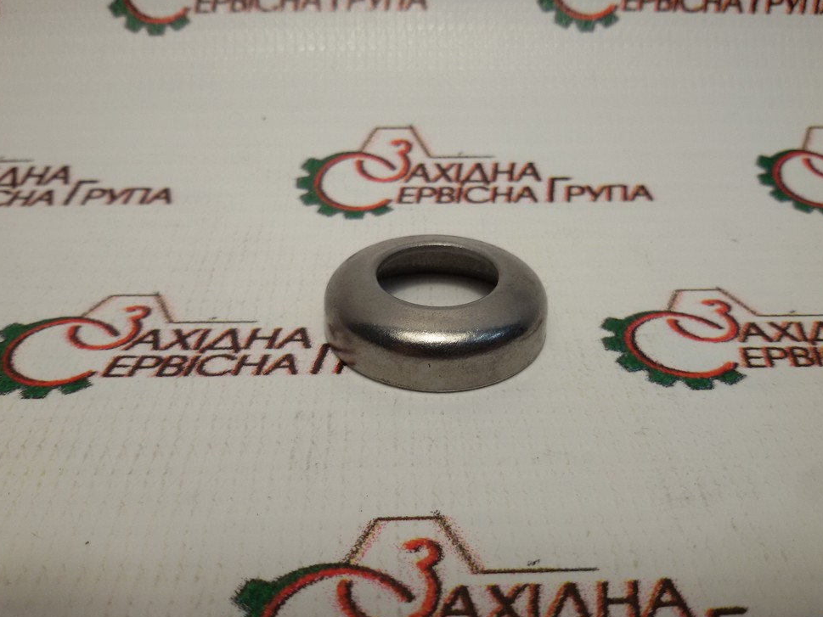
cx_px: 414
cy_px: 316
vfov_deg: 44.2
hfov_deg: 56.8
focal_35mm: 32
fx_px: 761
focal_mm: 2.93
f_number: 2.4
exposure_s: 1/100
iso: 40
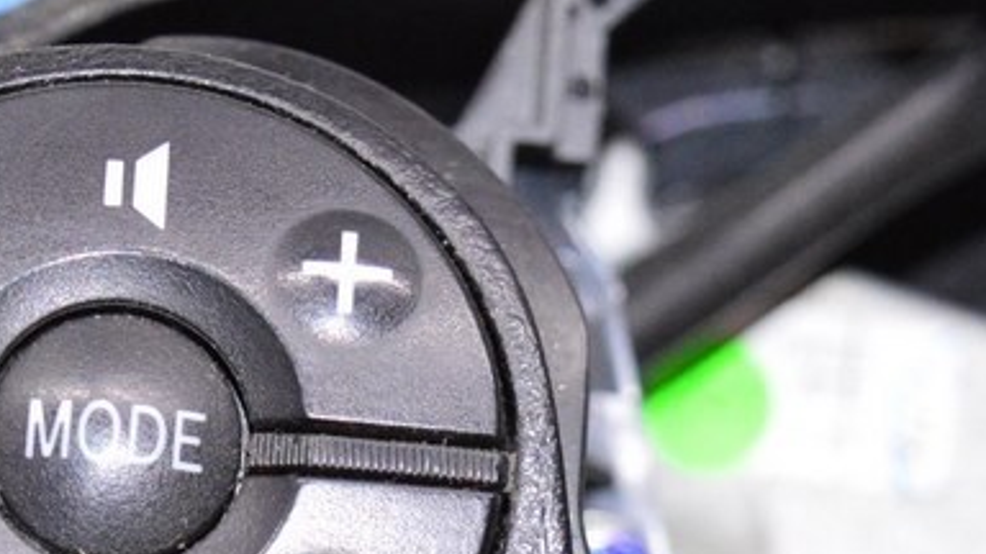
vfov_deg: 6.8
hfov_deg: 12.1
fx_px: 4601
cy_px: 789
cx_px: 67
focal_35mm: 176
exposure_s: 1/200
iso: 3200
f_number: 5
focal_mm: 42
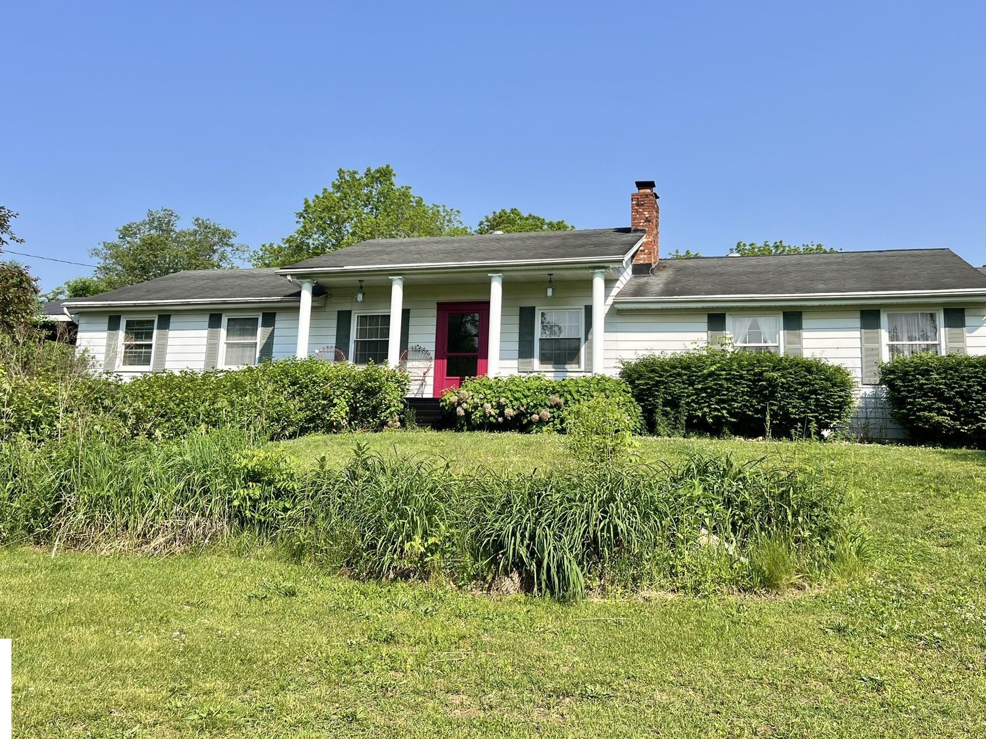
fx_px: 883
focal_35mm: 31
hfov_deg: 58.4
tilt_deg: +10.0
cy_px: 313
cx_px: 483
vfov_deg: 45.3
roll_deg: -1.9
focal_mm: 5.7
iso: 50
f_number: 1.5
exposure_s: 1/3704
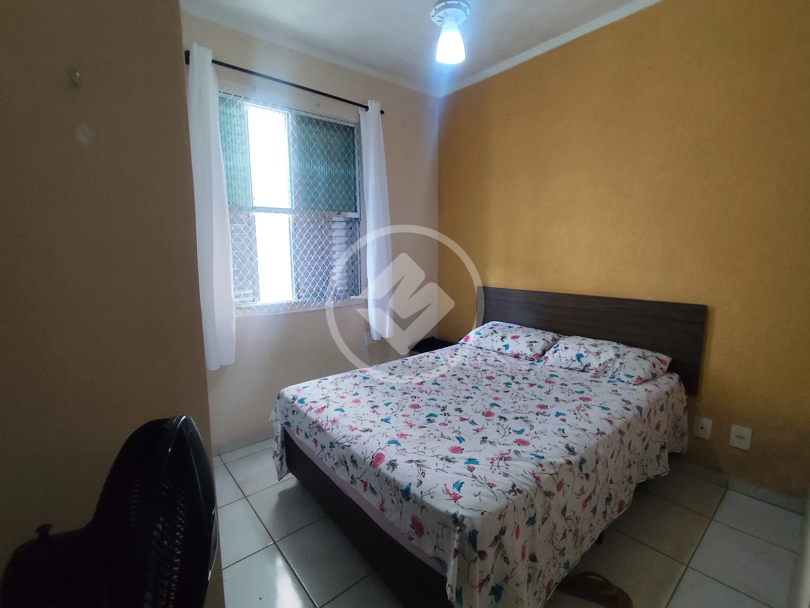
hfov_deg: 94.5
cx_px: 405
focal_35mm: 16
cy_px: 304
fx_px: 375
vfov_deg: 78.2
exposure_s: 1/60
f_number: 2.2
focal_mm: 1.65
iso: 100
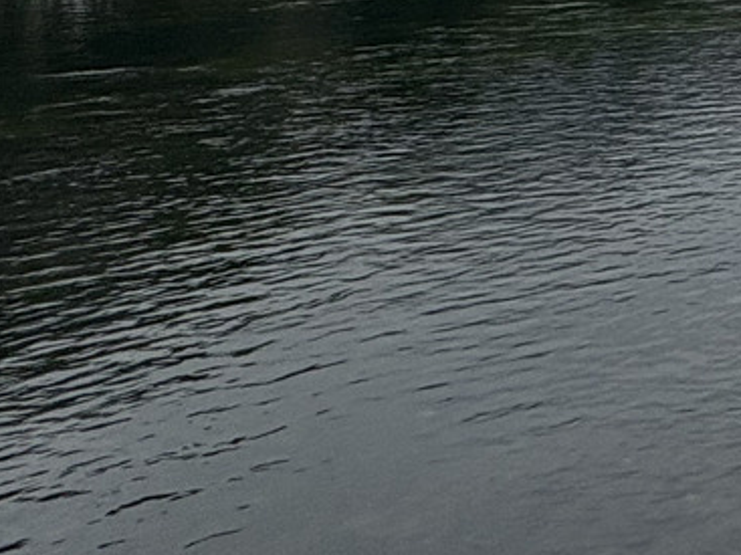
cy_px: -121
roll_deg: +0.6
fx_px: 1305
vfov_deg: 22.1
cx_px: 1510
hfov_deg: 18.7
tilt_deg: -0.9
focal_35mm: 61
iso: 40
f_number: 2.2
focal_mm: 2.22
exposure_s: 1/749
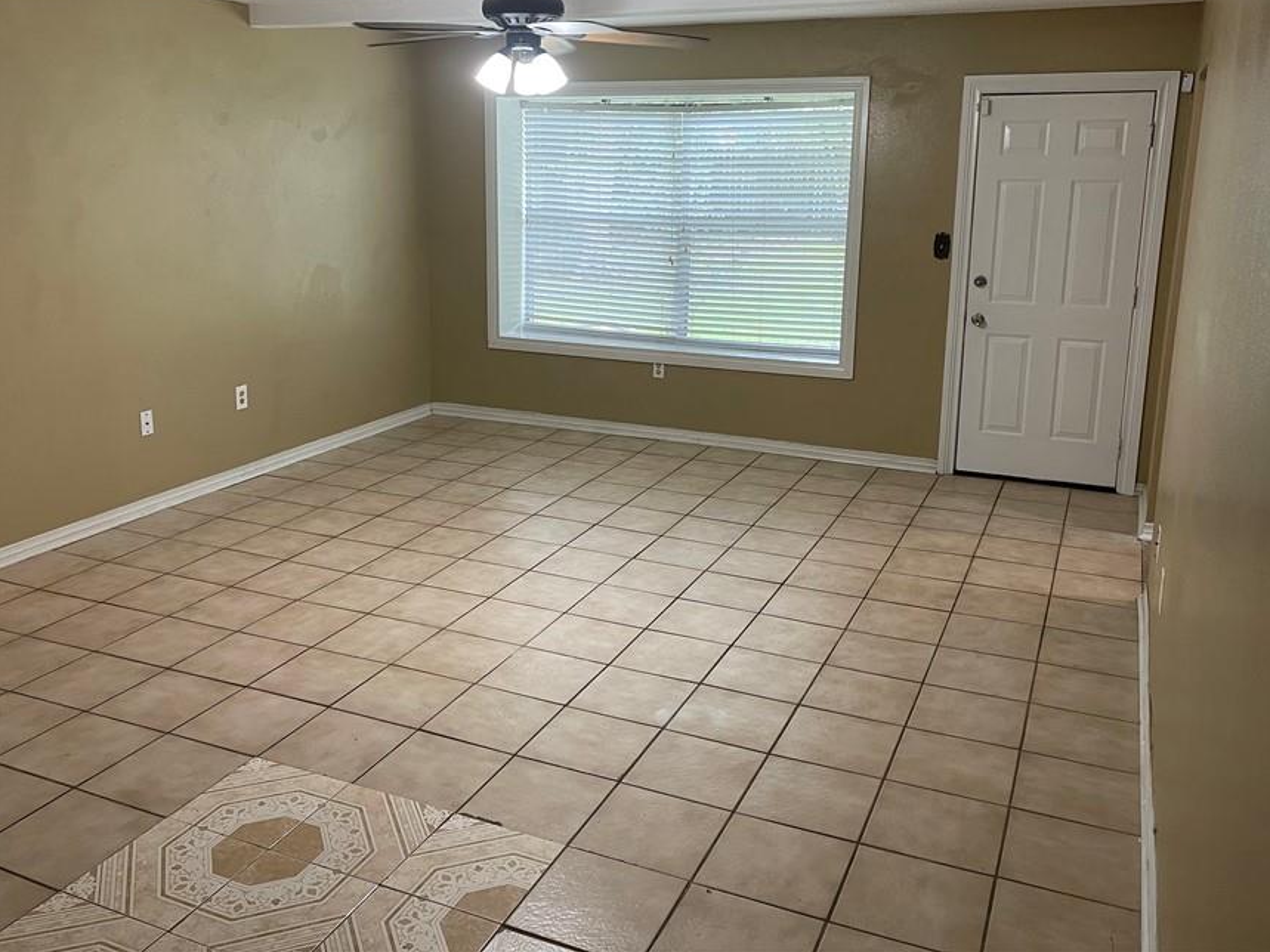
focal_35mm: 31
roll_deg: -0.4
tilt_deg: -12.4
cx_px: 612
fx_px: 1137
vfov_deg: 45.2
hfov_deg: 58.3
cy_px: 386
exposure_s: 1/60
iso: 160
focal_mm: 5.1
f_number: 1.6
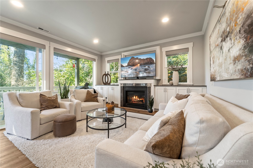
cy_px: 84
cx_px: 126
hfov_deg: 104.3
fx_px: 98
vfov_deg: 81.2
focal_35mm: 14
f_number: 8
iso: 800
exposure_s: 1/13
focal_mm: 14
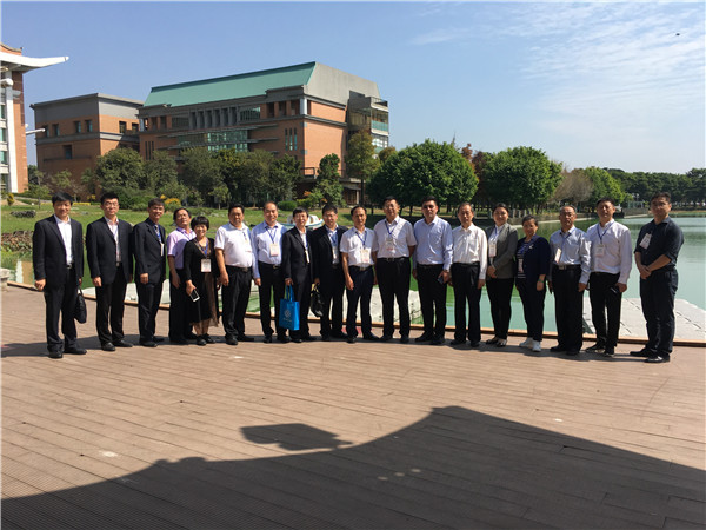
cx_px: 353
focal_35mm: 29
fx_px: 591
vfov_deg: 48.2
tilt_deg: -3.5
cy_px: 265
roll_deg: +0.7
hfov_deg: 61.7
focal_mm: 4.15
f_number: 2.2
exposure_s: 1/1603
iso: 25
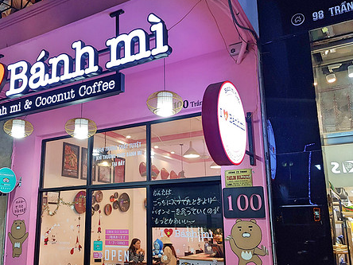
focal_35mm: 34
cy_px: 155
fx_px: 347
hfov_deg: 53.6
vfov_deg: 41.7
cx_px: 140
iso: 100
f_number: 1.7
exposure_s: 1/50
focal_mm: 4.2
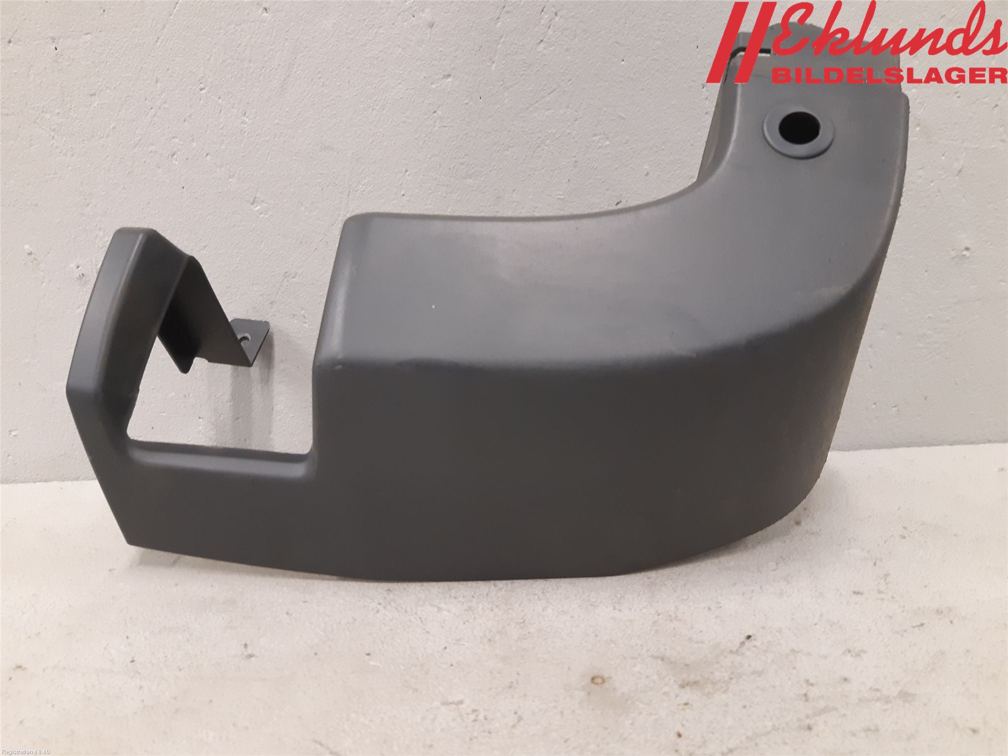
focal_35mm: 26
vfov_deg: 53.1
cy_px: 378
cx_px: 504
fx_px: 757
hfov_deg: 67.3
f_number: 1.7
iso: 200
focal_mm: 3.93
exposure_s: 1/40
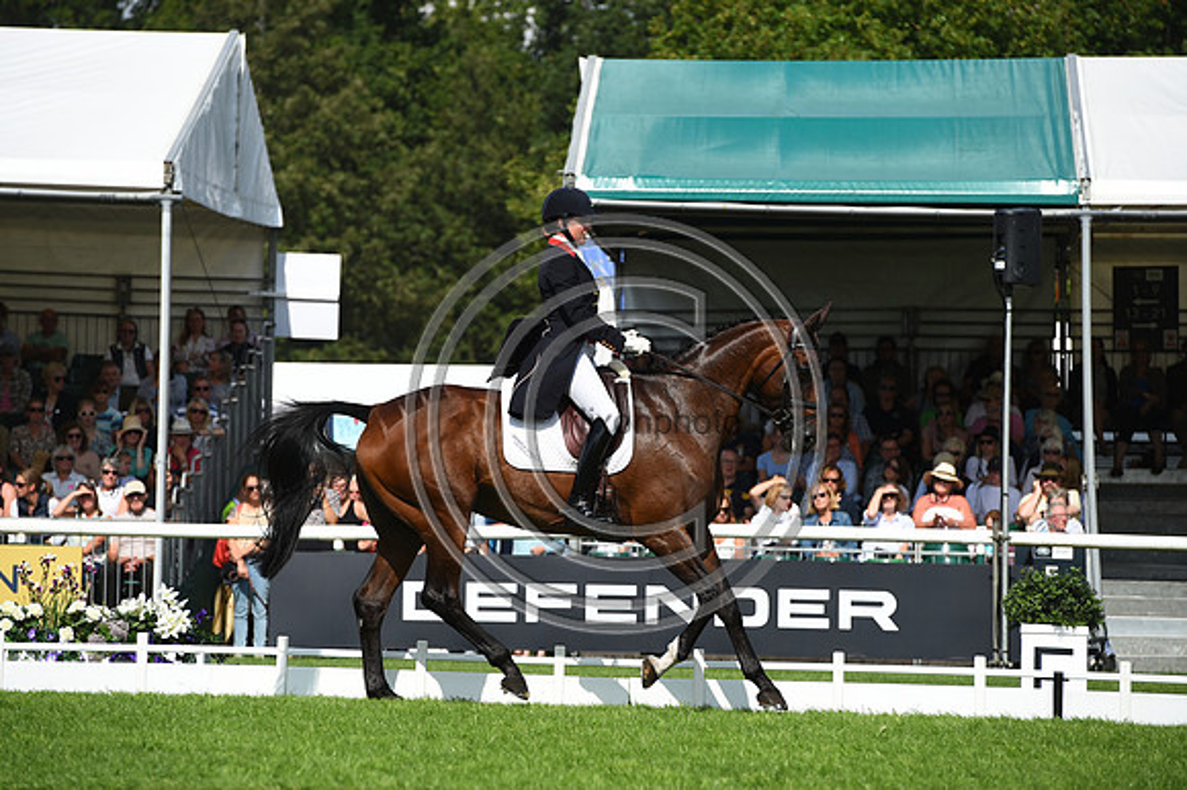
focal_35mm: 200
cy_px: 395
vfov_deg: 6.9
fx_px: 6590
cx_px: 594
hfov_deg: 10.3
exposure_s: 1/1250
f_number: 6.3
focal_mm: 200
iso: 180
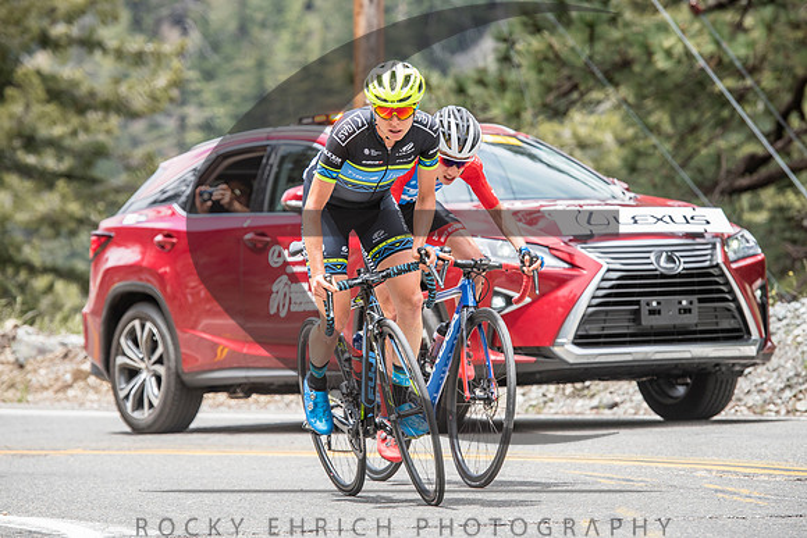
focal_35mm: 226
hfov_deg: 9.1
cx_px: 411
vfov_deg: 6.1
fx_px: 5070
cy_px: 223
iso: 400
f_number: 5.6
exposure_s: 1/1000
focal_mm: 175
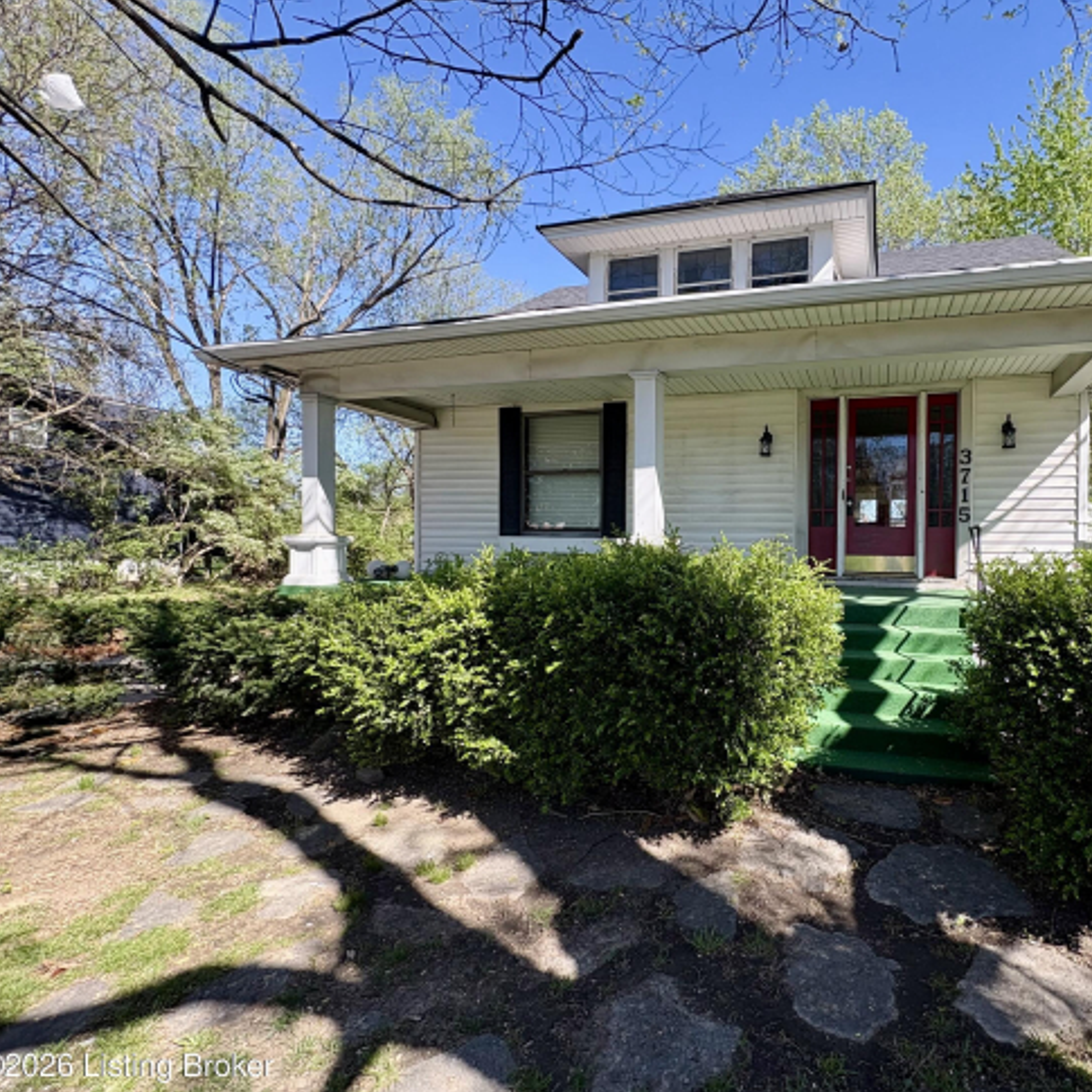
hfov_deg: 81.1
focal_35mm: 17
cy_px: 554
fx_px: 607
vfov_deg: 84.0
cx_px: 728
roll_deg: +0.4
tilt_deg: -0.4
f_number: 2.2
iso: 64
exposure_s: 1/425
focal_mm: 2.22
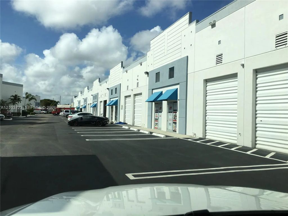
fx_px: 241
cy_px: 108
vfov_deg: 48.2
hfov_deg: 61.7
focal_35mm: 29
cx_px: 144
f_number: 2.2
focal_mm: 4.15
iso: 25
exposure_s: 1/1876
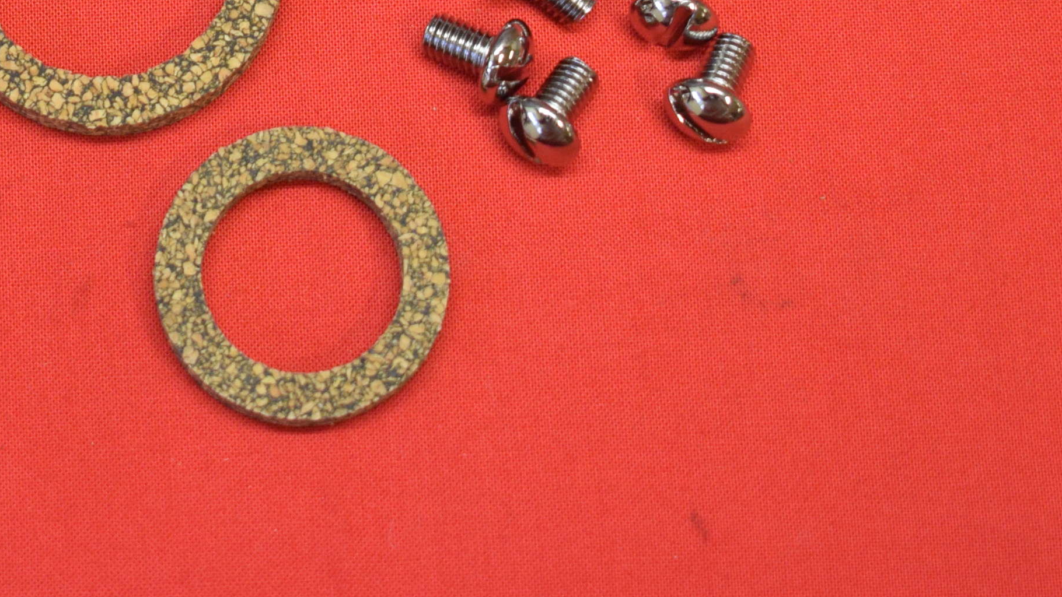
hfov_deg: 16.1
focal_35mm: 132
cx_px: 142
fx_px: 3717
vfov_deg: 9.0
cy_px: -267
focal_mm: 34
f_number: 5
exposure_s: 1/60
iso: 800
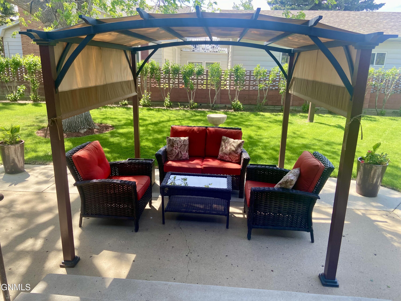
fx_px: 301
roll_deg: -1.3
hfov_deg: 67.3
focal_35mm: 26
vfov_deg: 53.1
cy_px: 150
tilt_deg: -17.0
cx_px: 200
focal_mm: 4.25
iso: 32
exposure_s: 1/360
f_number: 1.8
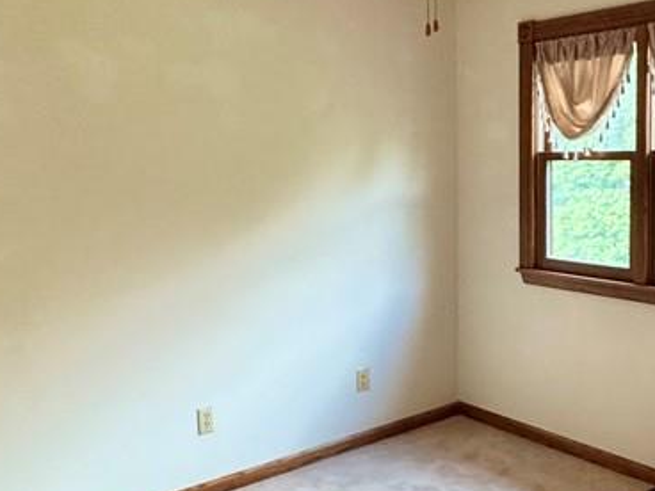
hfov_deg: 46.8
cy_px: 203
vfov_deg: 36.7
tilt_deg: -3.0
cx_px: 459
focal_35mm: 39
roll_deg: -0.4
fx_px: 738
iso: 500
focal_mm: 2.22
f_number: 2.2
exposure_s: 1/60
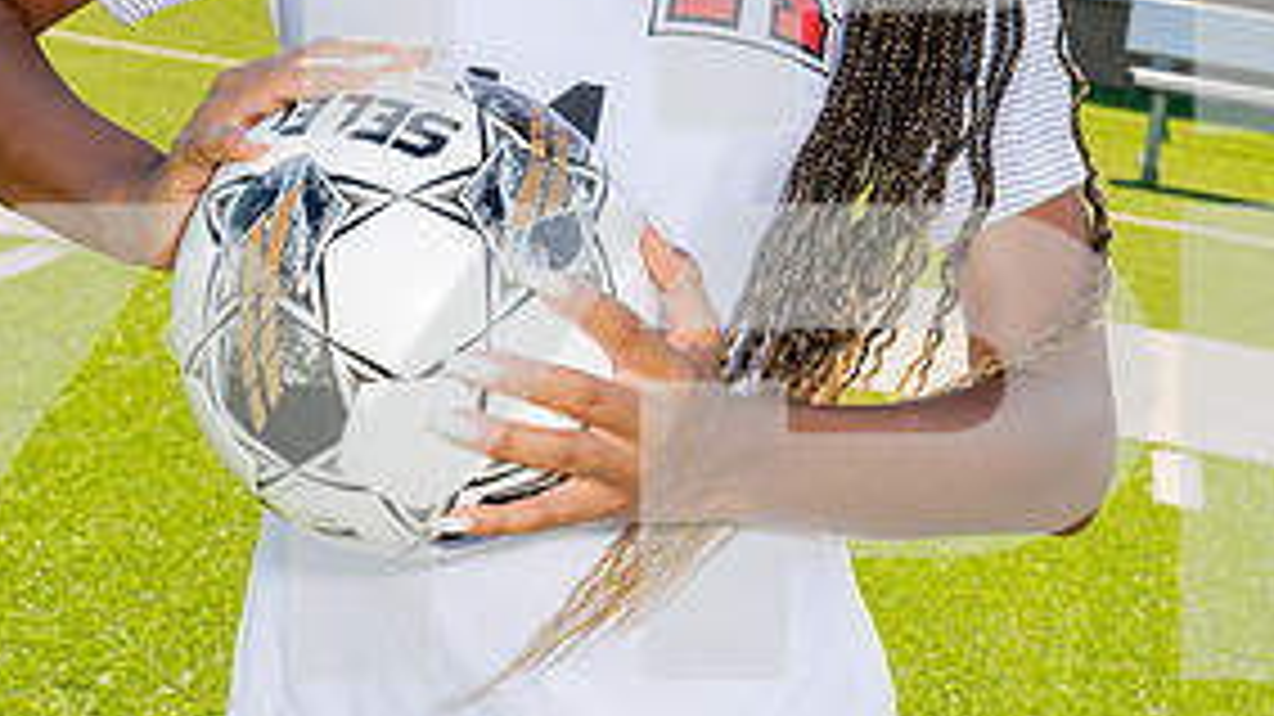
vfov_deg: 11.8
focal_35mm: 101
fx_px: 3411
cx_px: 567
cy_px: -101
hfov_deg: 21.1
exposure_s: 1/250
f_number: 10
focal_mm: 47
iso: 320
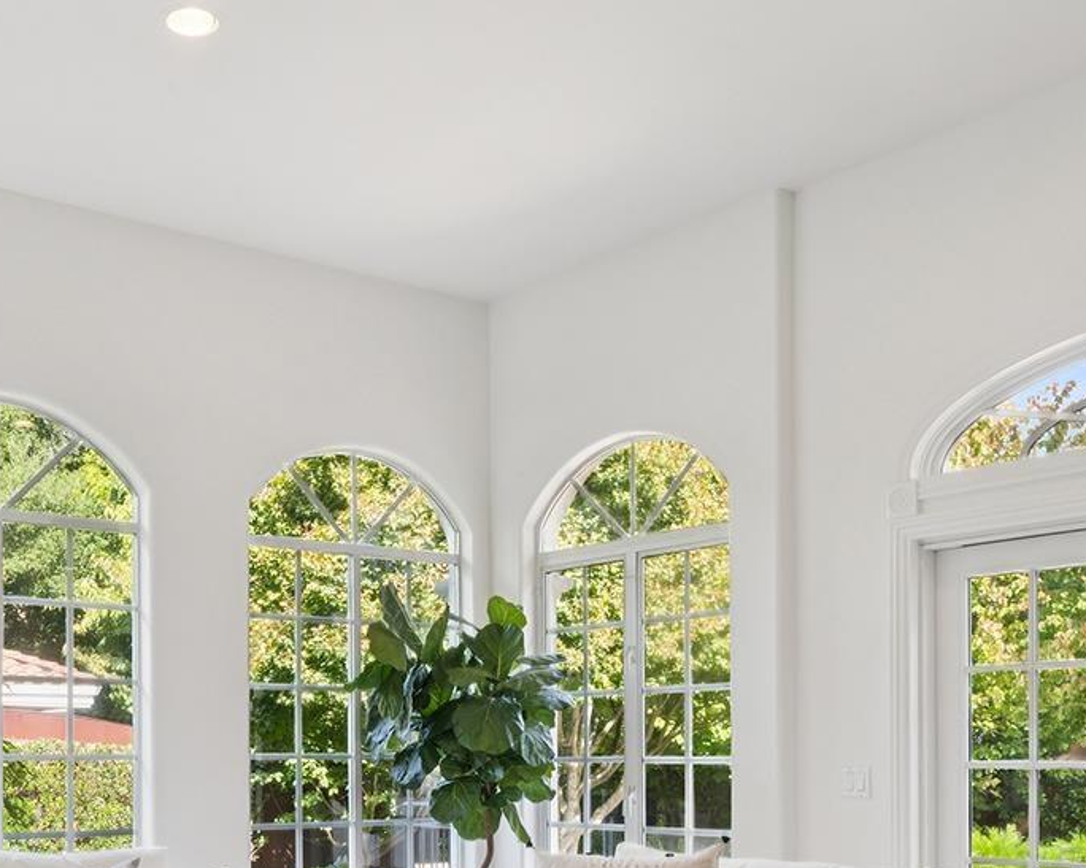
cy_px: 747
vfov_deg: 33.3
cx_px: 314
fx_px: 1389
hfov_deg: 41.8
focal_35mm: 43
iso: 400
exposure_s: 1/6
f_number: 22
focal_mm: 17.5
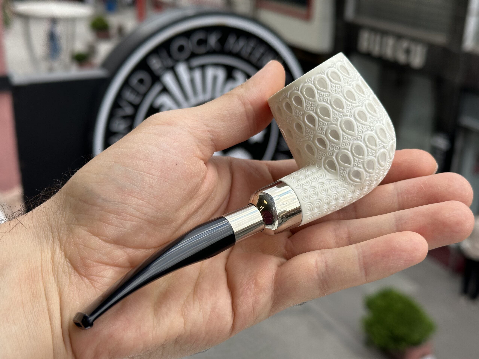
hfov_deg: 39.7
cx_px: 240
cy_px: 180
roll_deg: -2.2
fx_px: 664
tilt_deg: -21.3
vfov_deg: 30.3
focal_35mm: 48
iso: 64
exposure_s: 1/990
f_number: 1.78
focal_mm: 6.86
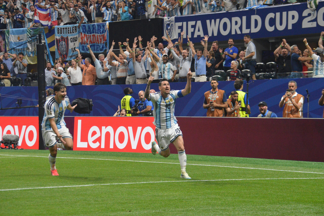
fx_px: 1349
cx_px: 162
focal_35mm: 150
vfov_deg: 9.1
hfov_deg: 13.7
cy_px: 108
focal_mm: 100
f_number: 5.6
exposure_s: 1/500
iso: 2500
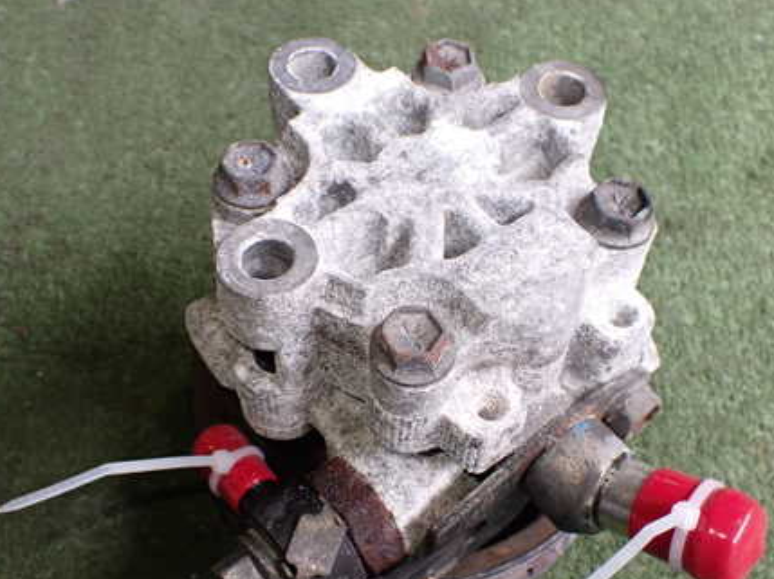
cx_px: 375
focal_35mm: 42
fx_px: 938
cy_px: 357
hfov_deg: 44.8
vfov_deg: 34.1
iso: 250
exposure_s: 1/125
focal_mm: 5.4
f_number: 2.3
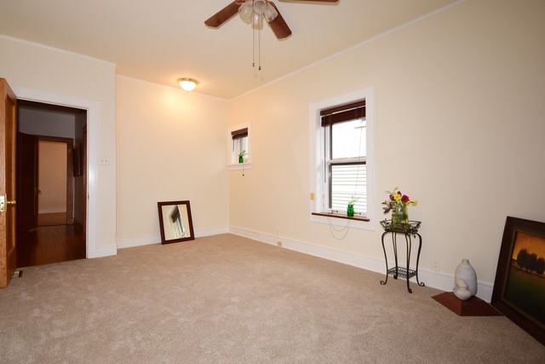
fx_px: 273
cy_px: 182
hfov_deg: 90.0
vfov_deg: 67.4
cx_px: 272
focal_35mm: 18
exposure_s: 1/60
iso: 500
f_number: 6.3
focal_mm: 12
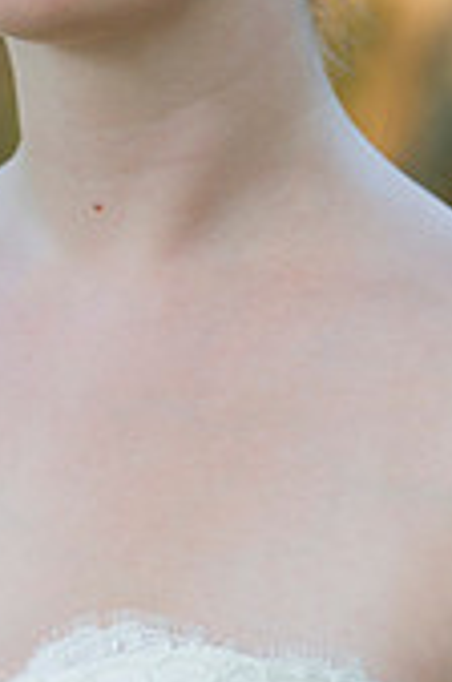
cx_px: 151
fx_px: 10079
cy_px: 48
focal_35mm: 533
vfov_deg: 3.9
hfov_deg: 2.6
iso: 400
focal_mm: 200
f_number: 5.6
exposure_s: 1/80
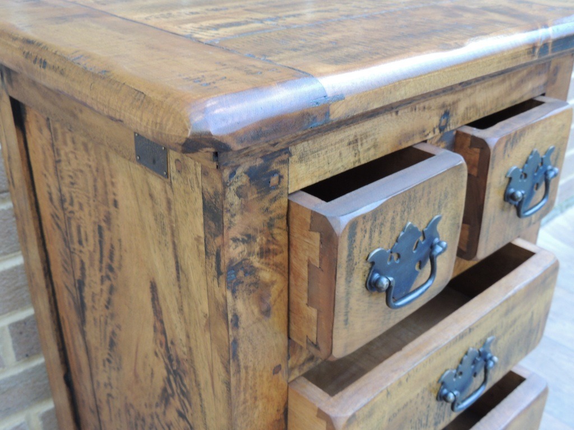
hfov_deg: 46.8
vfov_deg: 36.0
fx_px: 663
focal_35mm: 40
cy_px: 215
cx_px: 287
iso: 280
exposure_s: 1/50
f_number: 3.3
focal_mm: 7.1
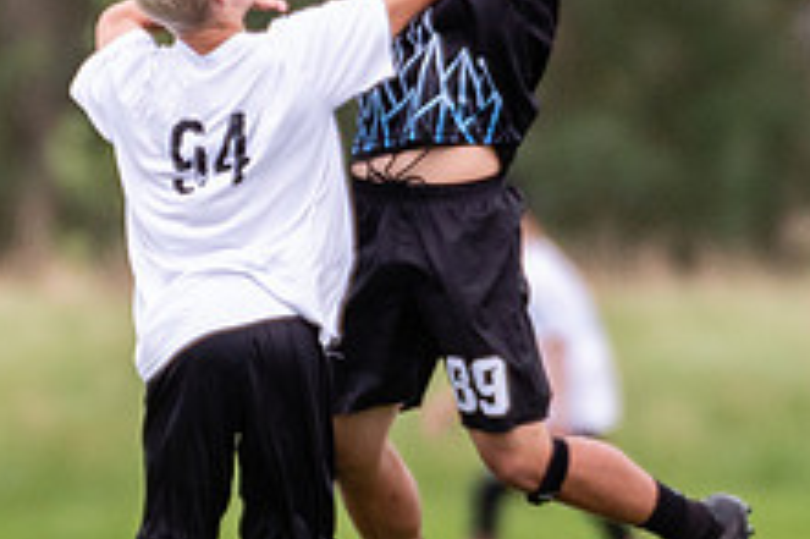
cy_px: 325
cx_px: 279
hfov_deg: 0.9
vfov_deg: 0.6
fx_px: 52991
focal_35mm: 2357
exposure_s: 1/1000
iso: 560
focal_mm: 400
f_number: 4
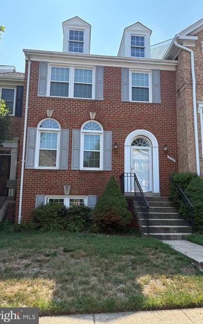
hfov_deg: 44.5
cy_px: 160
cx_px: 109
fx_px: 248
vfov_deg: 66.5
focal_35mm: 28
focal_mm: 5.96
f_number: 1.6
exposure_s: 1/1484
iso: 64
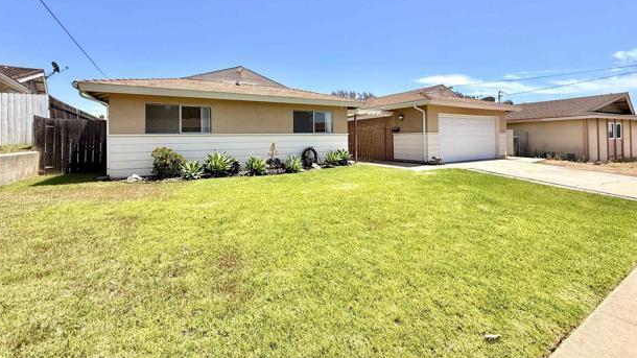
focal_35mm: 16
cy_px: 135
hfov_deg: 99.4
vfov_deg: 66.1
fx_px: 270
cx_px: 320
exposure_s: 1/1167
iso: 50
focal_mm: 2.22
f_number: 2.2
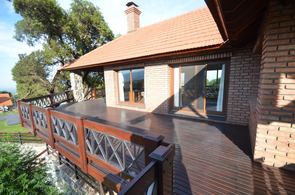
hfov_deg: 100.5
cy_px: 98
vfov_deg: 77.1
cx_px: 148
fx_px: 123
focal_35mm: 15
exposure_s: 1/200
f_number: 7.1
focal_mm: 10
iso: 200
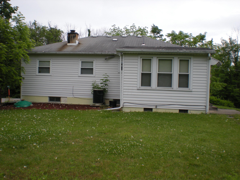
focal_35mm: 38
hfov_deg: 49.0
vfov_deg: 37.7
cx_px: 120
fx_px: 263
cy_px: 90
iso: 64
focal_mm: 6.3
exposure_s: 1/268
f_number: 4.6
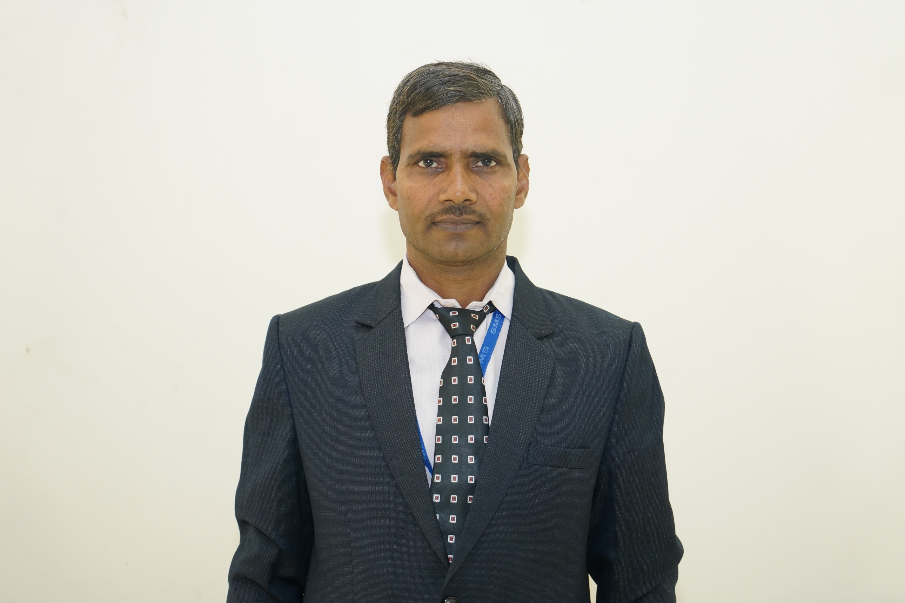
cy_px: 302
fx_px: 1558
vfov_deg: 21.9
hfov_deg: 32.4
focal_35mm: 62
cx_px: 452
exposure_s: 1/100
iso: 2000
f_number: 4
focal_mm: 62
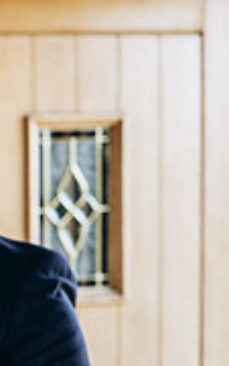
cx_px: -292
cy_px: 368
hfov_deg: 7.8
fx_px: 1579
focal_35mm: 158
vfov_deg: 13.1
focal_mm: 35
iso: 320
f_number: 2.5
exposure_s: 1/160
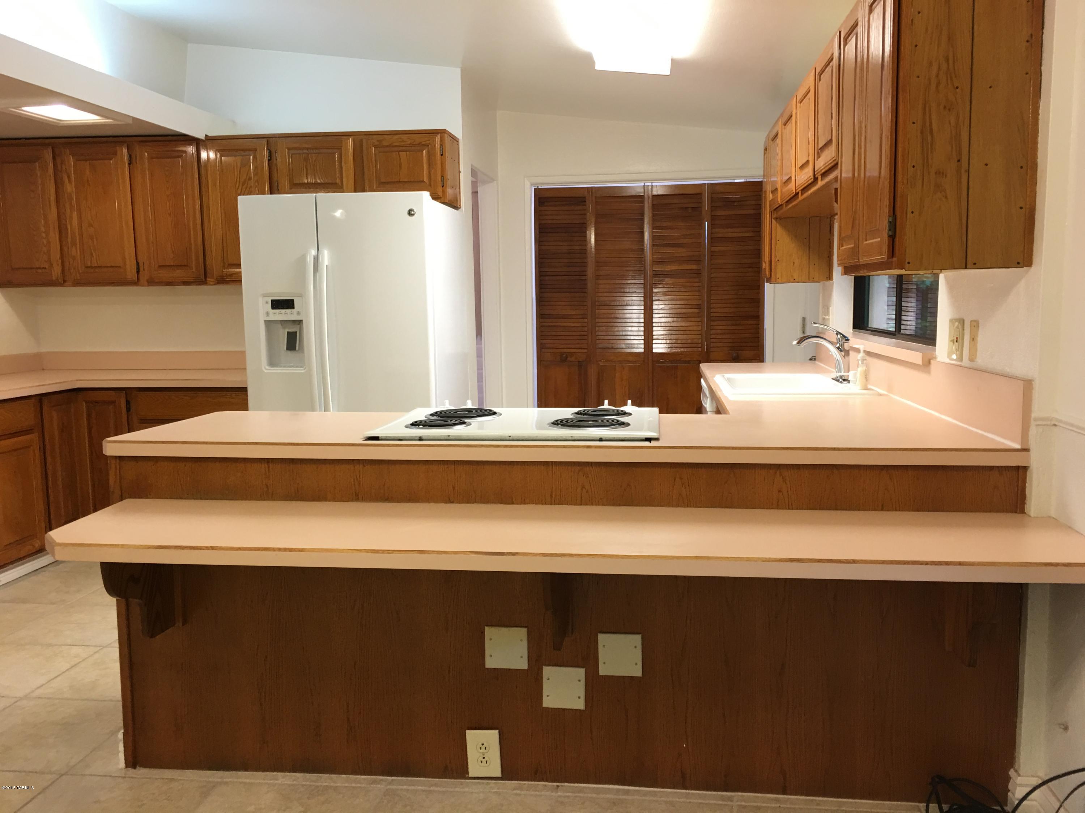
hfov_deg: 61.7
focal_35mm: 29
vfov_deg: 48.2
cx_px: 542
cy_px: 406
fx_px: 909
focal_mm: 4.15
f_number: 2.2
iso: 32
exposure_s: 1/15
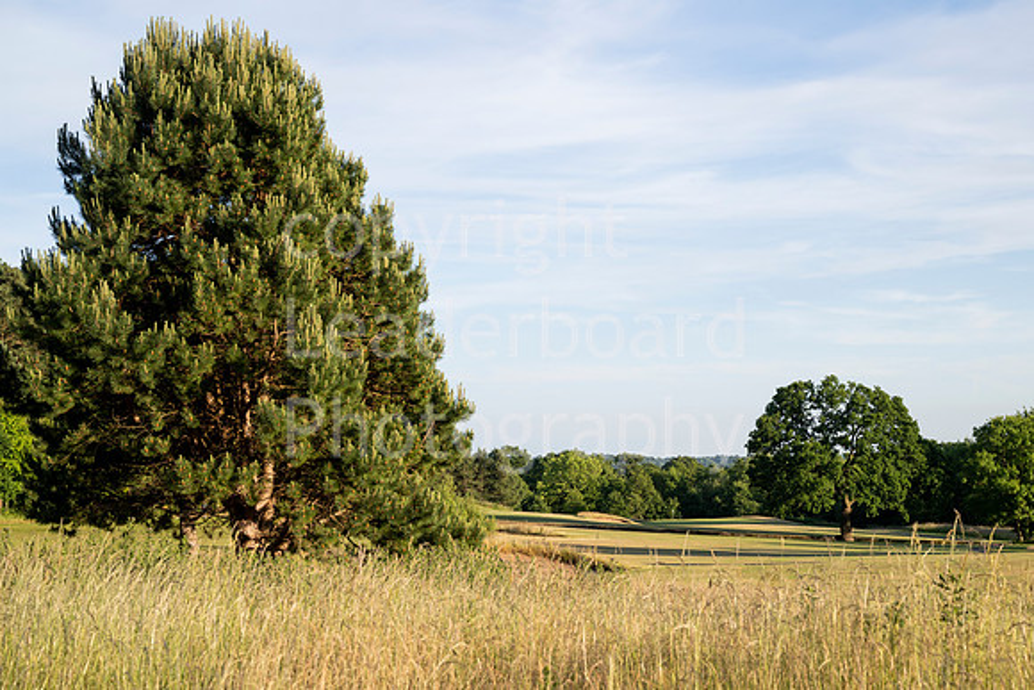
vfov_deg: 21.6
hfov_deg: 31.9
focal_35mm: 63
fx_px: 1810
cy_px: 345
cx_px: 517
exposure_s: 1/200
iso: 200
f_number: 8
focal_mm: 63
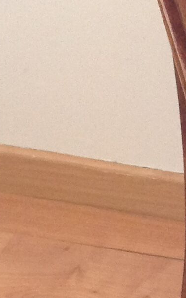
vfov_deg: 13.2
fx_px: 1281
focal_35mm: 158
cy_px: 115
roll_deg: +1.3
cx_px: 373
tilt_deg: -36.0
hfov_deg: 7.9
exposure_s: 1/15
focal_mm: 4.28
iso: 160
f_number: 2.4
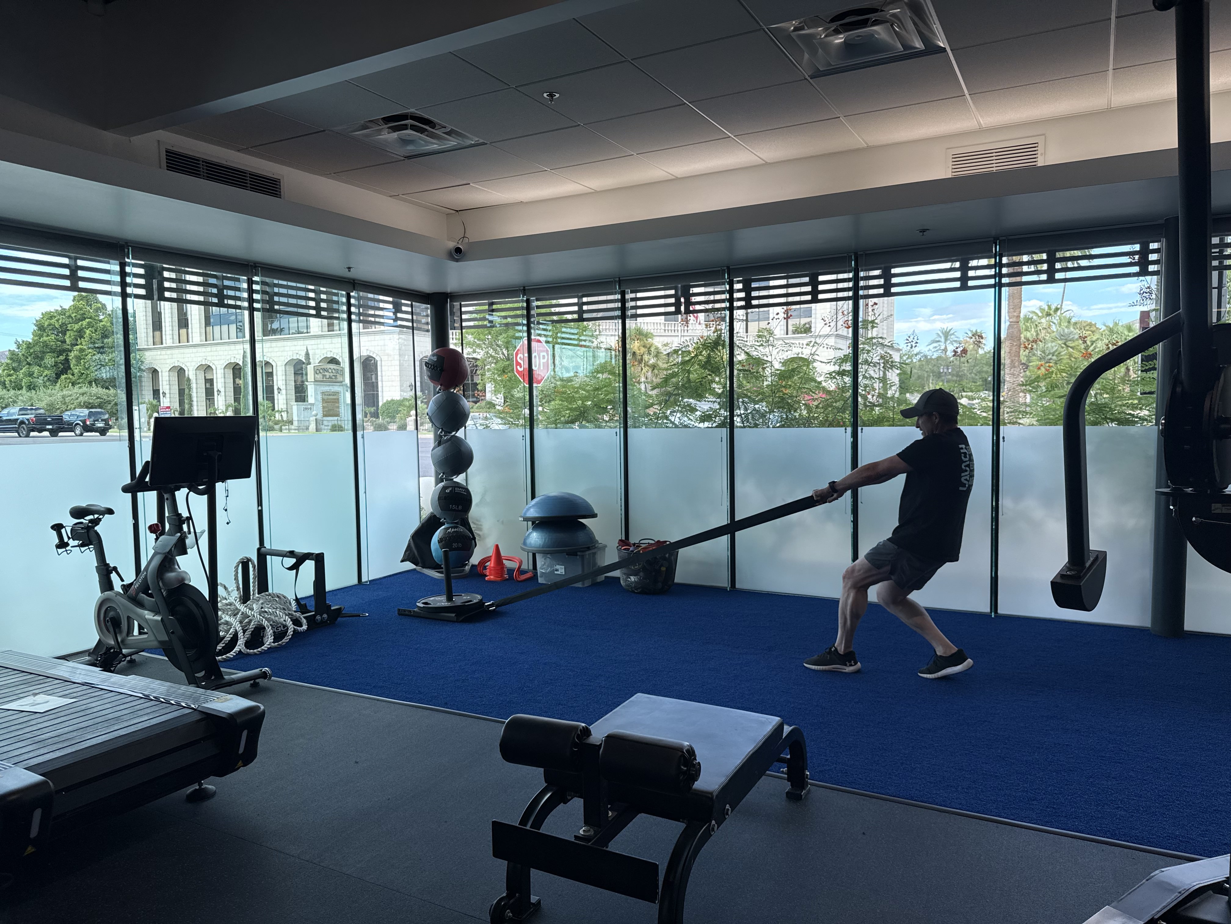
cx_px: 616
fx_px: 853
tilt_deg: -2.9
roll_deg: +0.7
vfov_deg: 56.8
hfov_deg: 71.6
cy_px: 462
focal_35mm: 24
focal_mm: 6.76
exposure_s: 1/303
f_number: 1.78
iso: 80
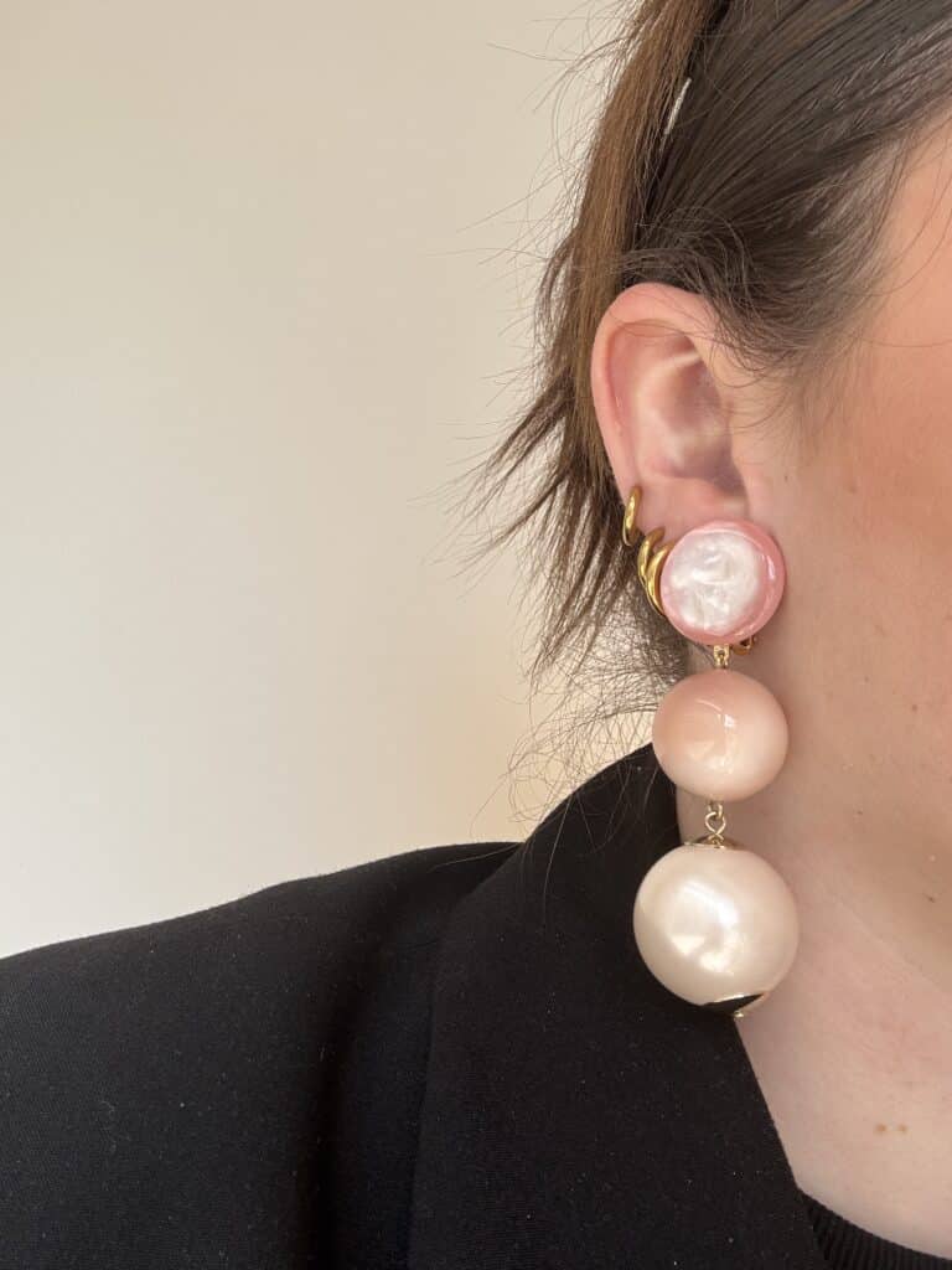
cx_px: 476
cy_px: 635
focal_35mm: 30
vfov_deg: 60.0
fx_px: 1100
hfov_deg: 46.8
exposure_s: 1/160
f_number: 1.9
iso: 20
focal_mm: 2.69
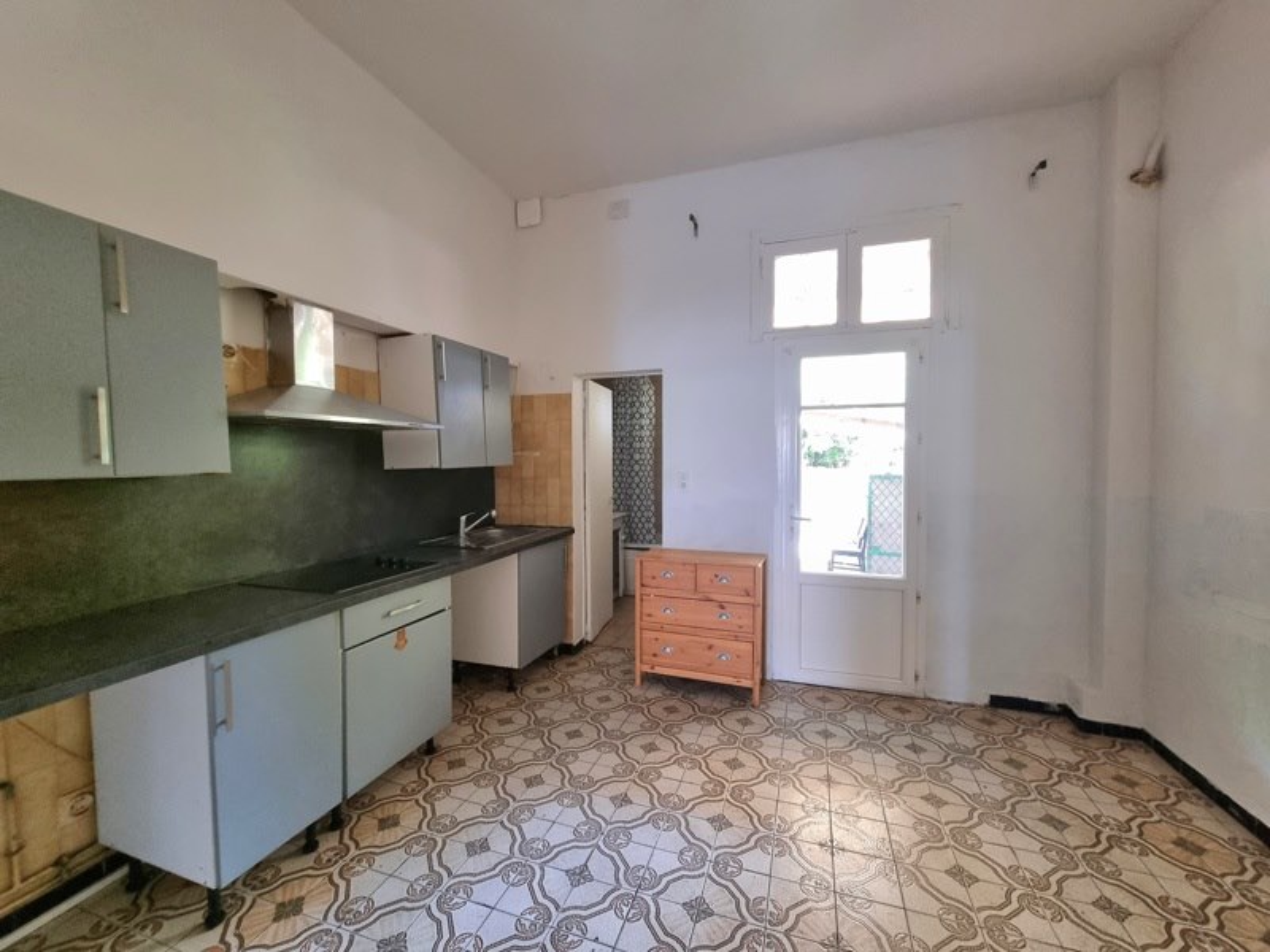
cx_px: 635
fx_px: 477
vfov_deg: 89.9
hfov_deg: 106.2
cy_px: 476
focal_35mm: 13
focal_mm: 2.2
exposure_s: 1/33
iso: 400
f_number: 2.2
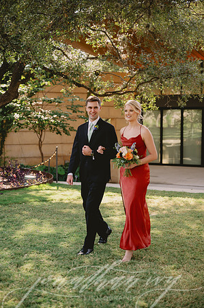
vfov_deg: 31.5
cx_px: 102
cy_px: 154
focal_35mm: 64
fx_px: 545
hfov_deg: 21.2
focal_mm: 64
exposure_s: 1/320
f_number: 2.8
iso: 80
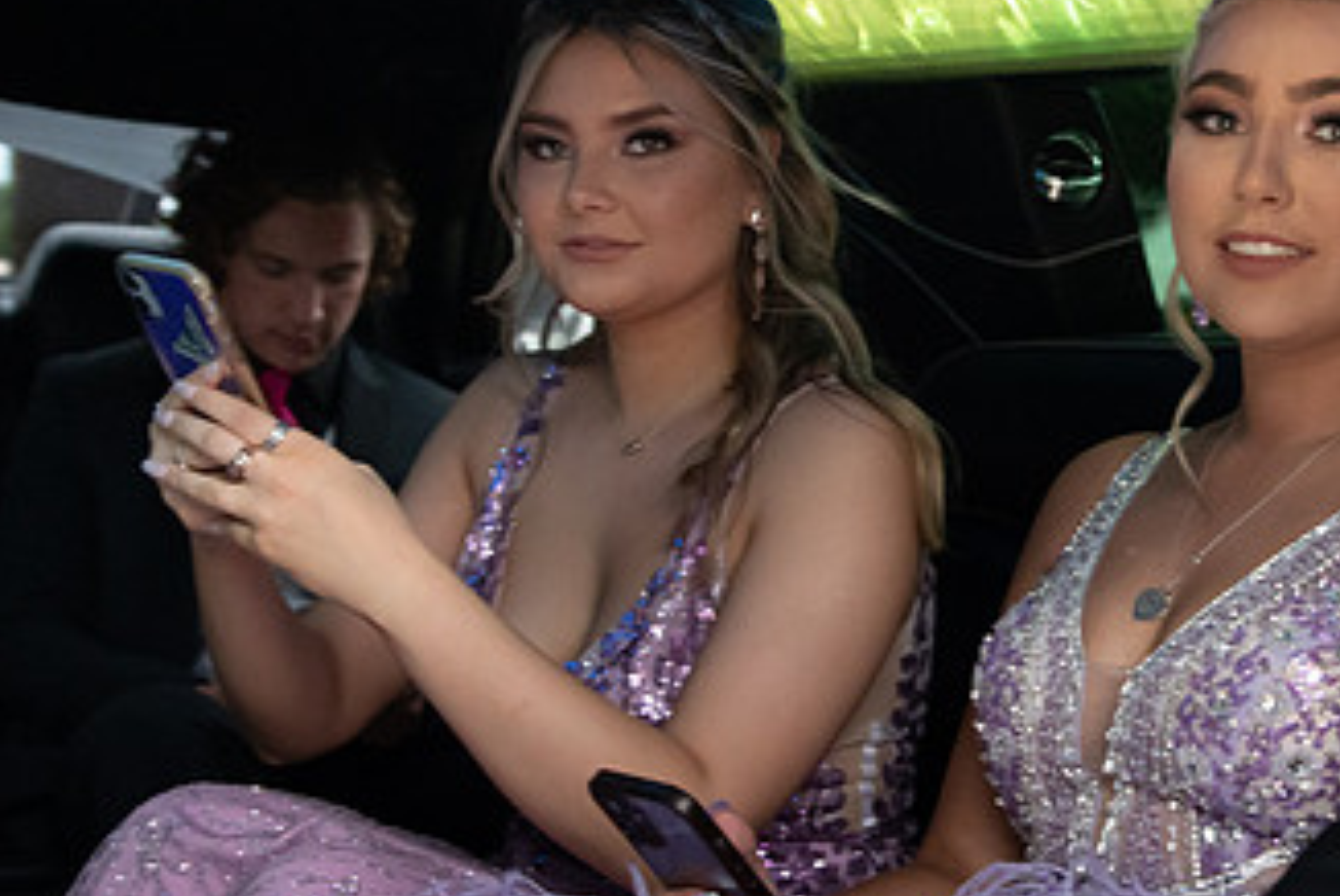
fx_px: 2384
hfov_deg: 30.6
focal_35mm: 64
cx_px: 1089
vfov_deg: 21.3
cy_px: 438
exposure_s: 1/320
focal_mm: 24
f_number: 2.8
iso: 1600
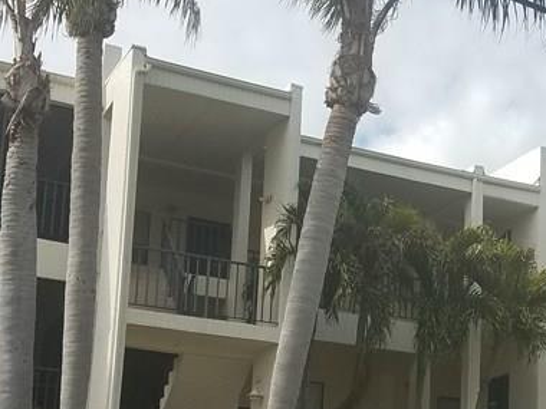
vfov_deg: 20.8
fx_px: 1104
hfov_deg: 27.2
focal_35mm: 70
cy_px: 330
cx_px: 448
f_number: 1.7
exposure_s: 1/1728
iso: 40
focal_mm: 4.2
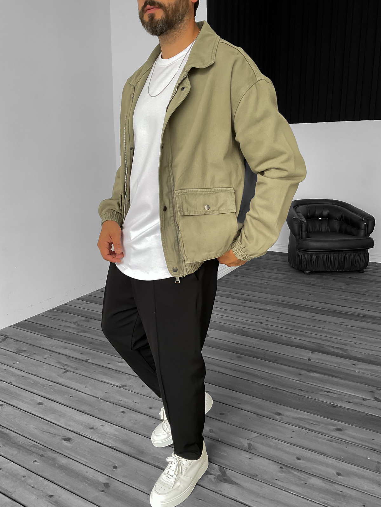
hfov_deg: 48.2
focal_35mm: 29
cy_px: 254
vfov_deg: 61.7
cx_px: 190
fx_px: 426
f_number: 1.8
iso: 64
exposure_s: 1/120
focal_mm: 3
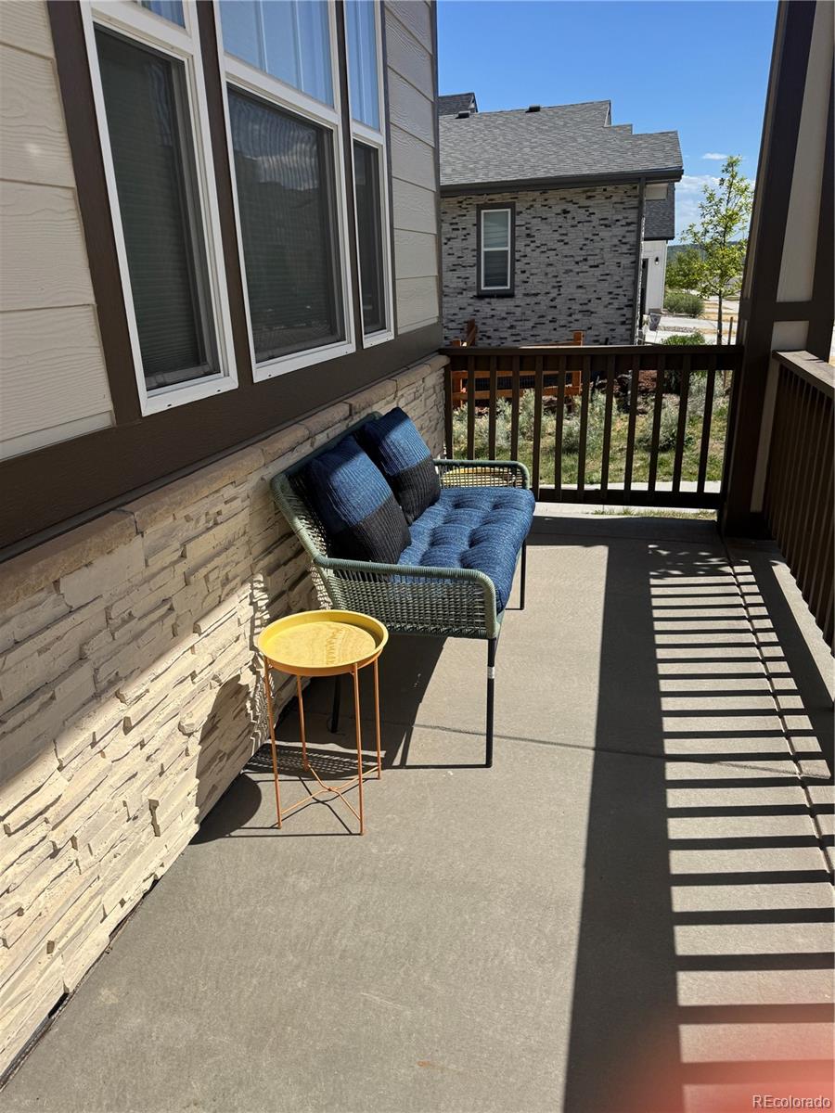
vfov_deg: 71.6
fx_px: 772
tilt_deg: -20.1
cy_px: 556
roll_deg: +2.7
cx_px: 418
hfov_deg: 56.8
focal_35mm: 24
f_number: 1.78
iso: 80
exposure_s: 1/5814
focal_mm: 6.76
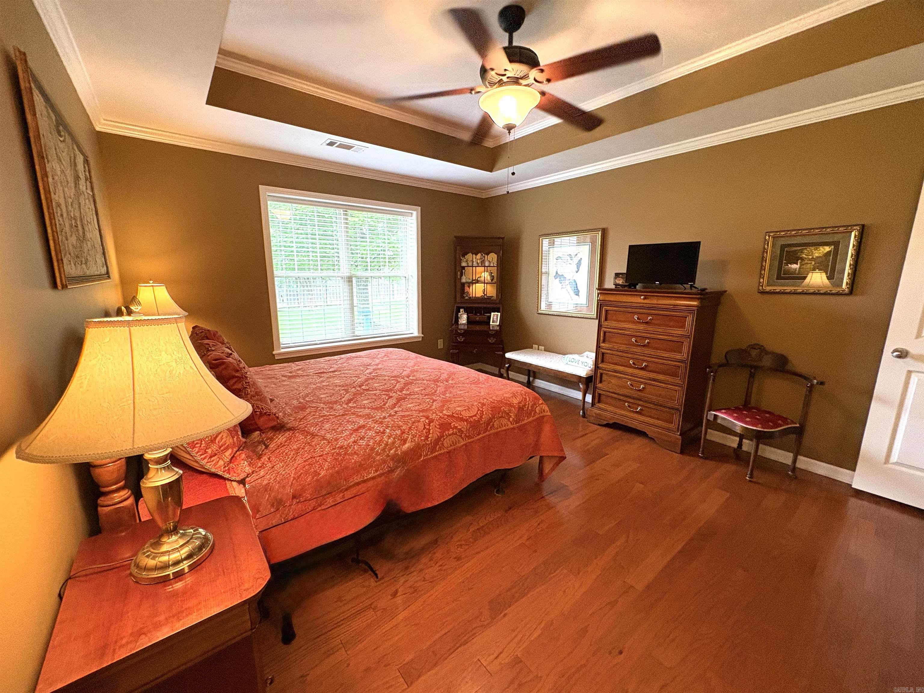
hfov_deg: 102.1
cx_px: 462
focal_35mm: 14
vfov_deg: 85.7
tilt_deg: -10.4
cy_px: 346
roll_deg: -0.2
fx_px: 374
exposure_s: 1/60
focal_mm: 2.22
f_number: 2.2
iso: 320
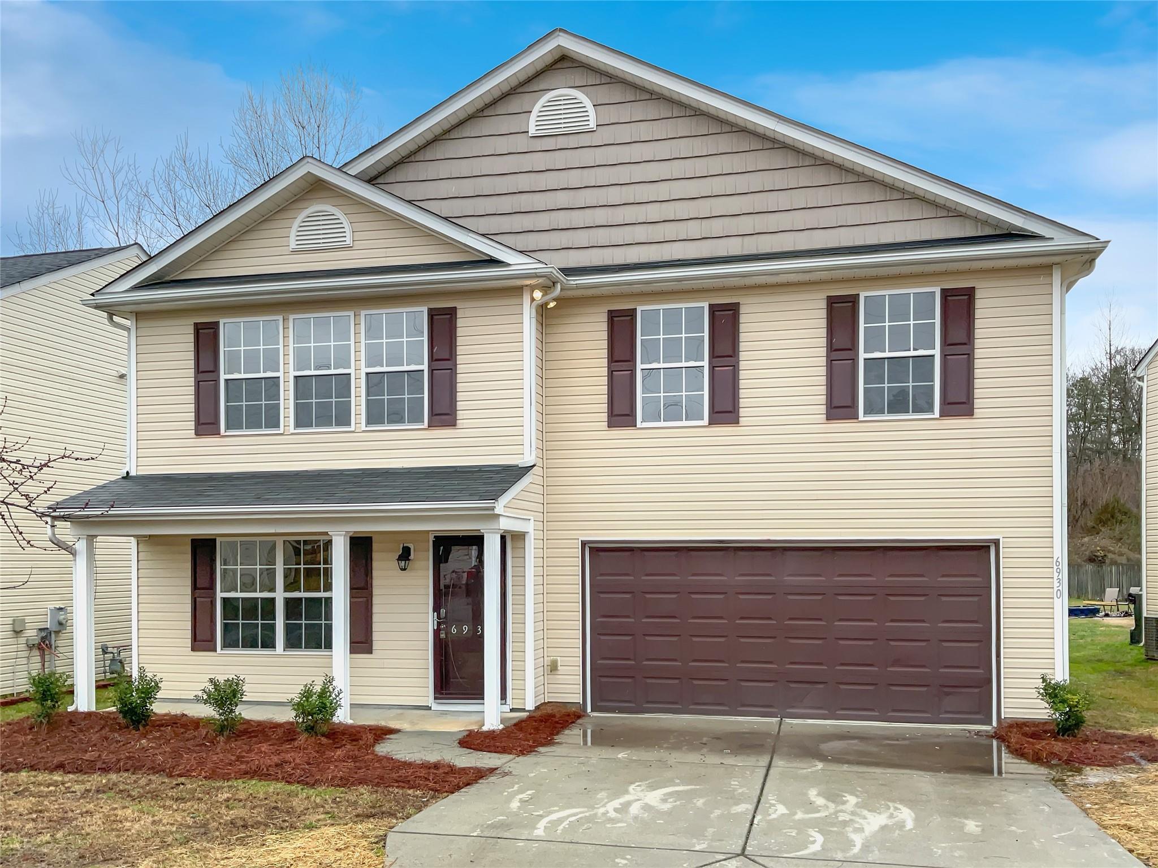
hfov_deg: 61.7
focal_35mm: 29
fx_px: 970
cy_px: 434
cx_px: 579
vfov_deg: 48.2
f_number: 1.8
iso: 16
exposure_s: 1/690
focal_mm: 3
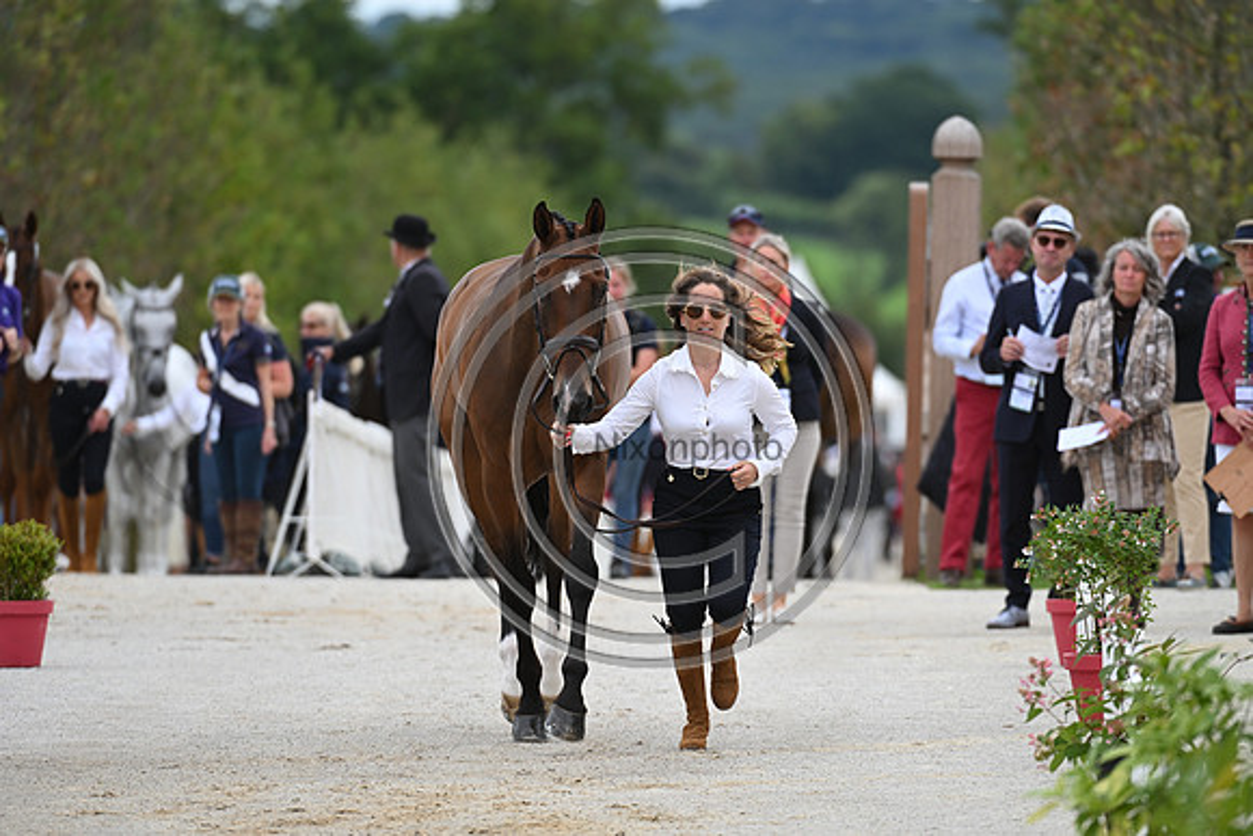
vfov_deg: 3.4
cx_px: 626
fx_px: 13925
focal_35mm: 400
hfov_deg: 5.2
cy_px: 418
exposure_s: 1/1600
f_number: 5.6
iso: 560
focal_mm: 400
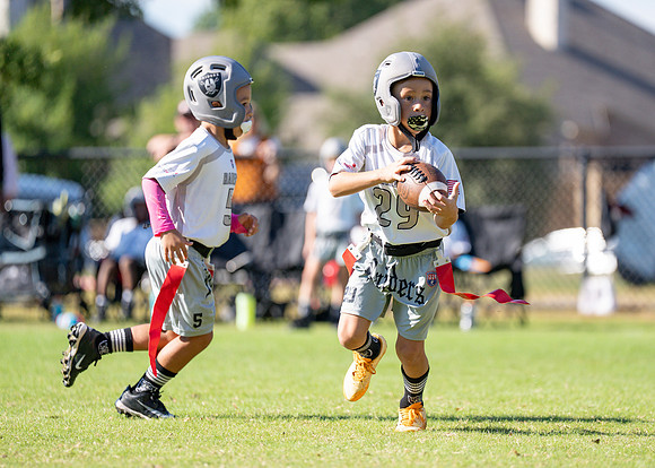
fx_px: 4758
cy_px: 247
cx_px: 417
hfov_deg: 7.9
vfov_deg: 5.6
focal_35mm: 256
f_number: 2.8
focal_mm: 200
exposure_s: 1/3200
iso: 250
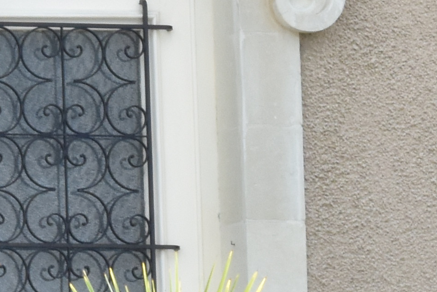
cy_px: -425
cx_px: 3
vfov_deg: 1.8
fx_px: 9018
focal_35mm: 743
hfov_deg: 2.8
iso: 500
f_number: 20
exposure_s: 1/100
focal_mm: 78
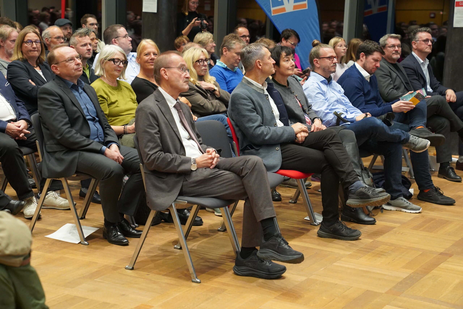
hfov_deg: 28.8
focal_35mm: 70
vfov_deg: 19.5
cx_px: 232
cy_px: 154
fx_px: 900
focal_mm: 70
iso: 4000
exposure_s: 1/160
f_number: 4
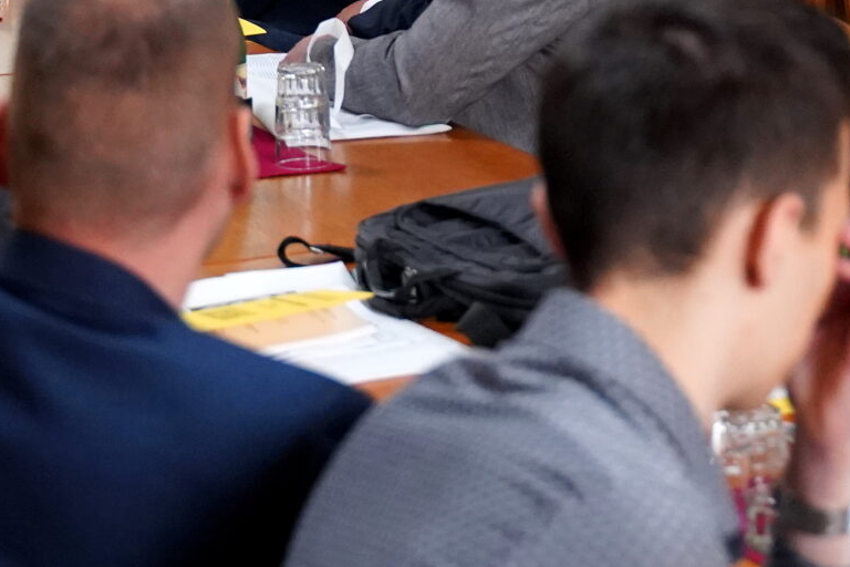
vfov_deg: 9.5
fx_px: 3305
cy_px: -312
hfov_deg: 14.6
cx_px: 519
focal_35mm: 140
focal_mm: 42
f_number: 2.8
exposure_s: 1/160
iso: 4000
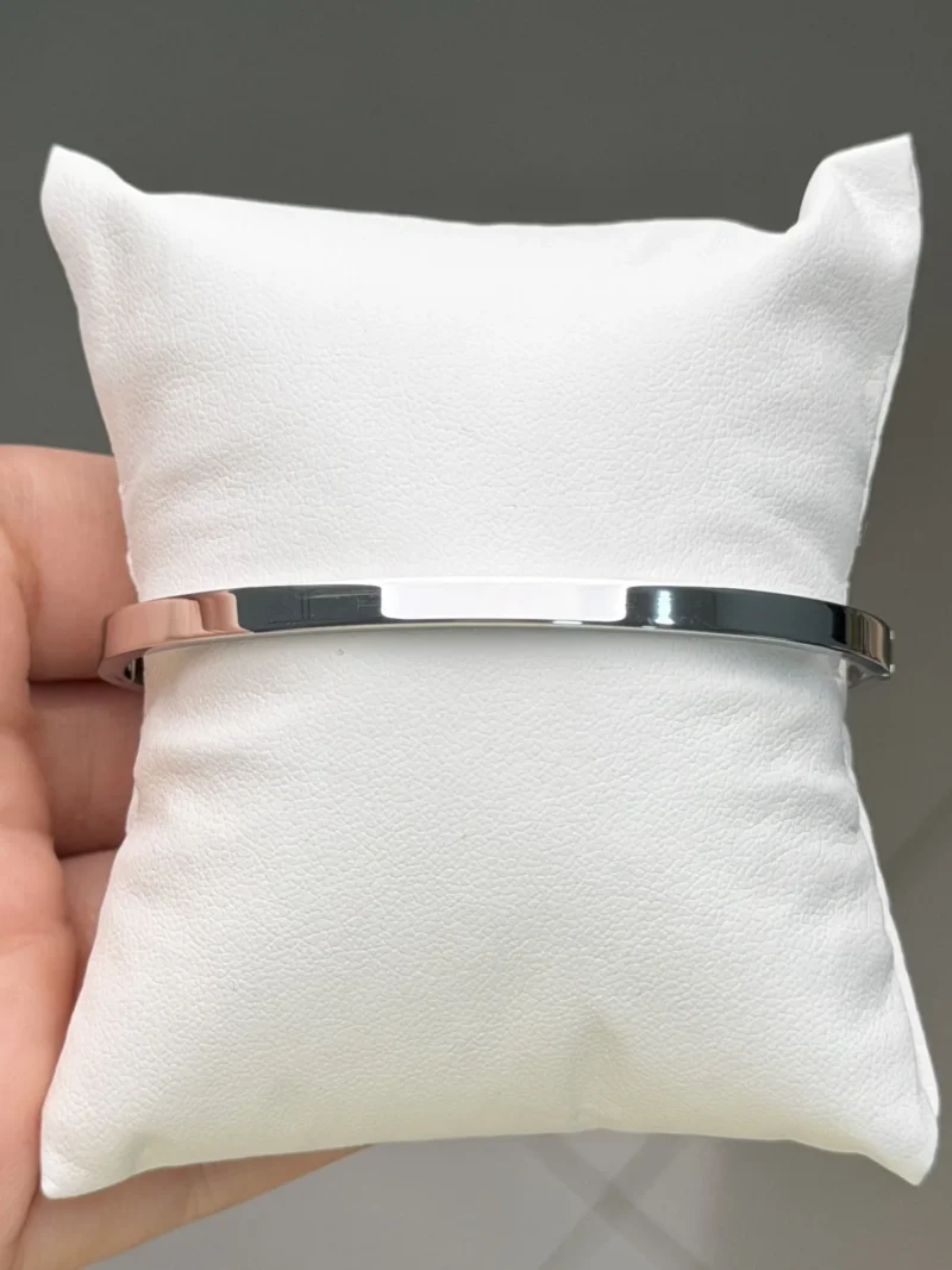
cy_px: 635
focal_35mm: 48
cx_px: 476
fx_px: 1760
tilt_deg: -76.9
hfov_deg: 30.3
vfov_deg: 39.7
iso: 64
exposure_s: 1/975
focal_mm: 6.76
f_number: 1.78
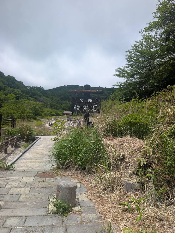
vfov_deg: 71.5
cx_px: 88
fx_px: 161
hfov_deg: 57.0
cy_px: 116
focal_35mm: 24
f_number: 1.68
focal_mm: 6.9
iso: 21
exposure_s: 1/1368
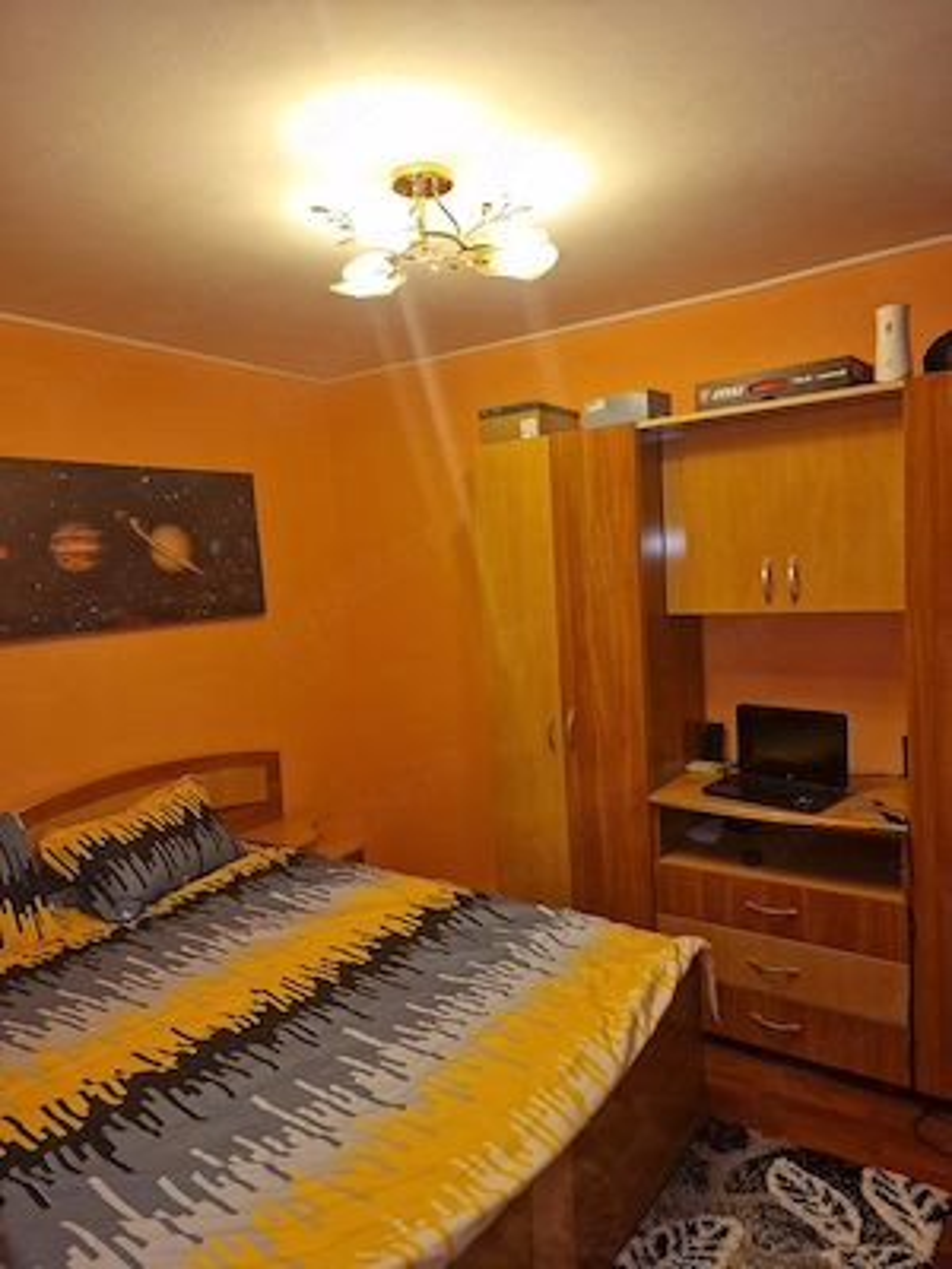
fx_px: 843
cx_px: 476
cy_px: 634
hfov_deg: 58.9
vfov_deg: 73.9
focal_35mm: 23
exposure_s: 1/100
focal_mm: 6.4
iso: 160
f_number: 1.8
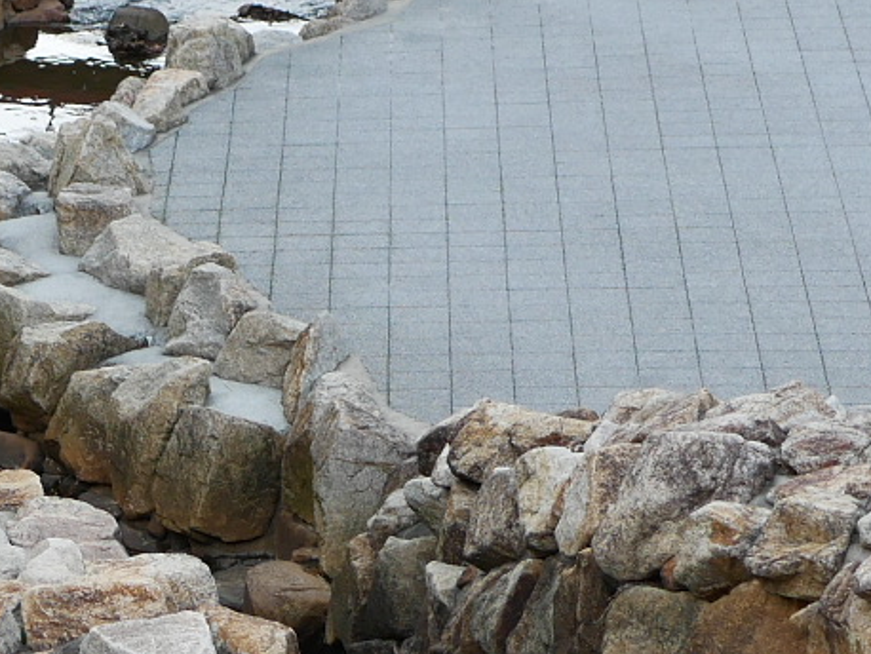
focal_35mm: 248
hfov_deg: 8.0
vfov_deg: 6.0
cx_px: 253
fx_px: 6243
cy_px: -40
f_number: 2.8
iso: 200
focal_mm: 25
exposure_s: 1/250
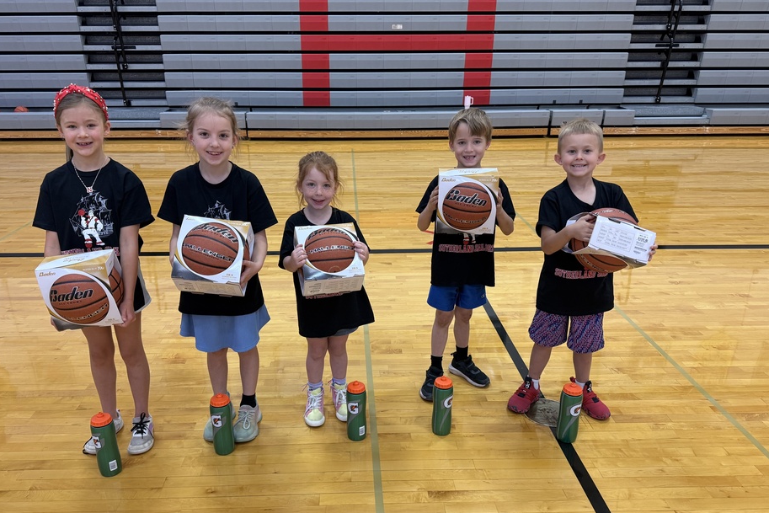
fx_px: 598
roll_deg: -0.2
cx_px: 360
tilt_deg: -21.3
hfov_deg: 65.4
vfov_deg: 46.3
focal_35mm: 28
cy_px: 297
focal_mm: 6.76
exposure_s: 1/120
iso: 200
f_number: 1.78
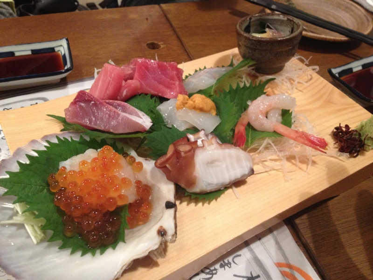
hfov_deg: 52.6
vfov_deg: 40.7
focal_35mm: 35
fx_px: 377
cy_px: 140
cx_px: 186
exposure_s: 1/20
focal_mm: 4.28
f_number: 2.4
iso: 320
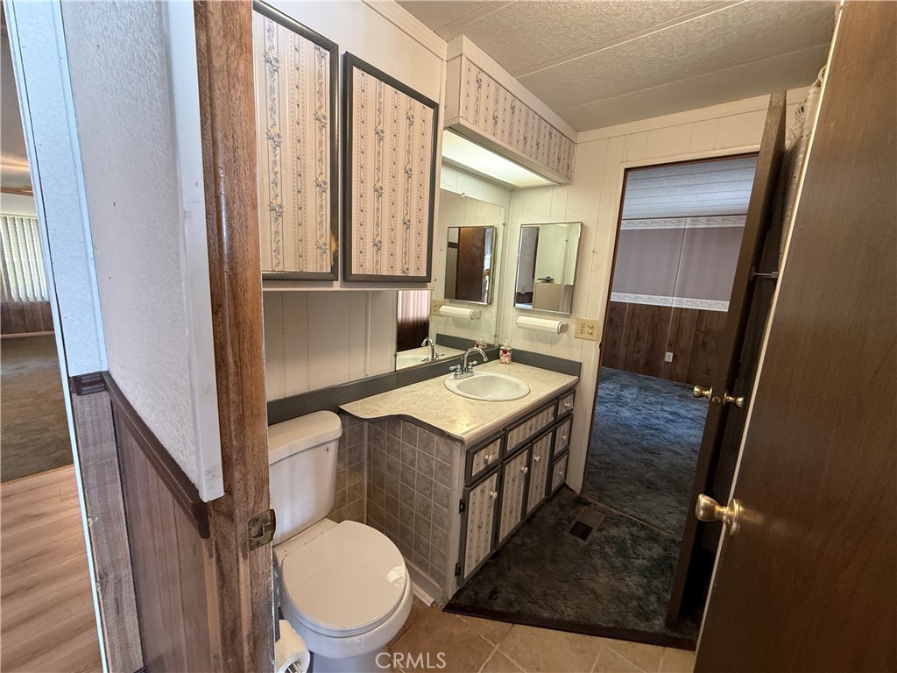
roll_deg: -3.2
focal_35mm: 14
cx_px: 448
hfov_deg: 102.1
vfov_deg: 85.7
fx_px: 363
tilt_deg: -11.3
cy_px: 336
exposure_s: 1/60
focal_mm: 2.22
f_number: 2.2
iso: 400
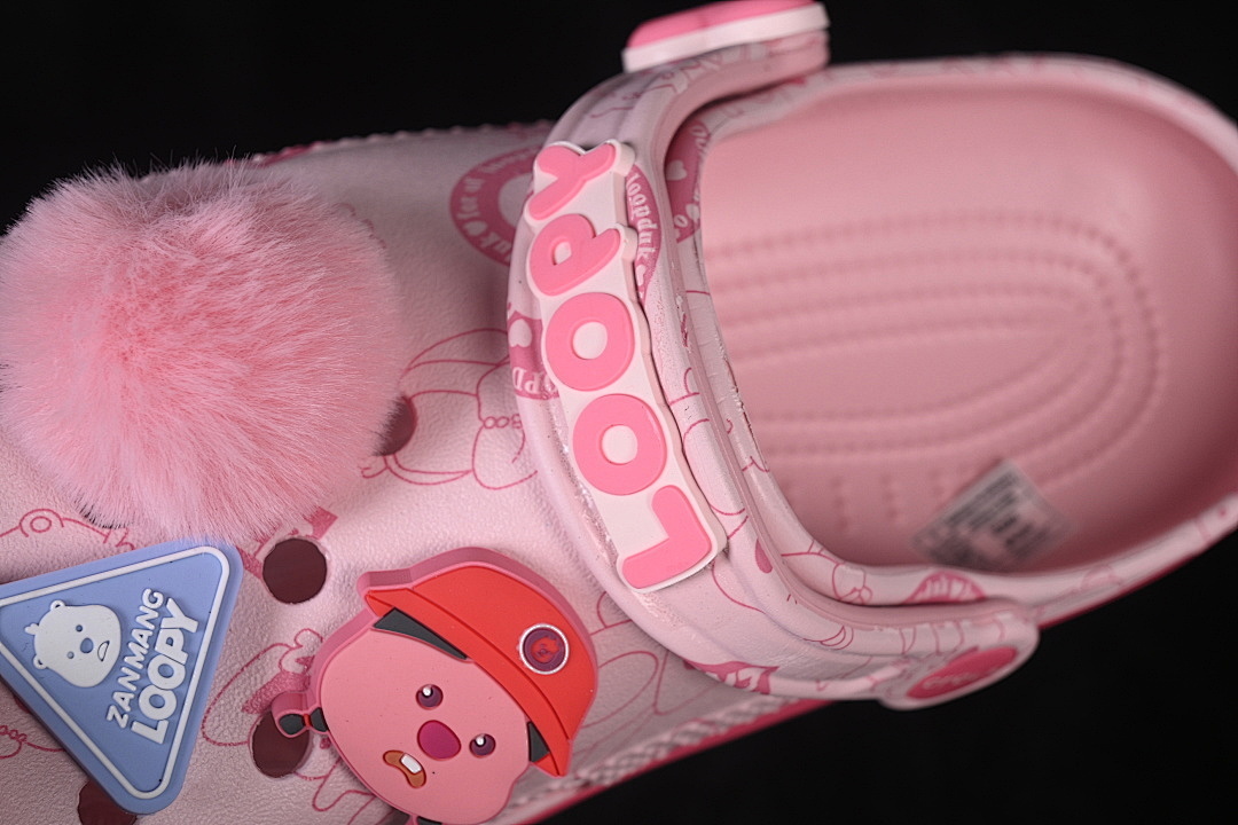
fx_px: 2579
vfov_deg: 18.2
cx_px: 619
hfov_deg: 27.0
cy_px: 412
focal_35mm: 75
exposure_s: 1/80
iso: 160
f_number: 7.1
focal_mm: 50
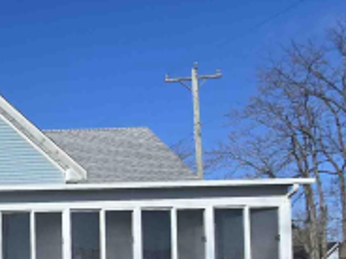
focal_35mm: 47
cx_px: -225
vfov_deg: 28.0
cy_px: 289
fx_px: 470
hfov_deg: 25.0
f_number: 2.2
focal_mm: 2.2
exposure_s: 1/2621
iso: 50
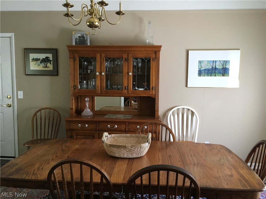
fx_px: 223
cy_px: 100
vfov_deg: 48.2
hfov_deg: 61.7
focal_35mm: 29
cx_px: 133
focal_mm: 4.15
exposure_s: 1/30
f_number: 2.2
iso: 100
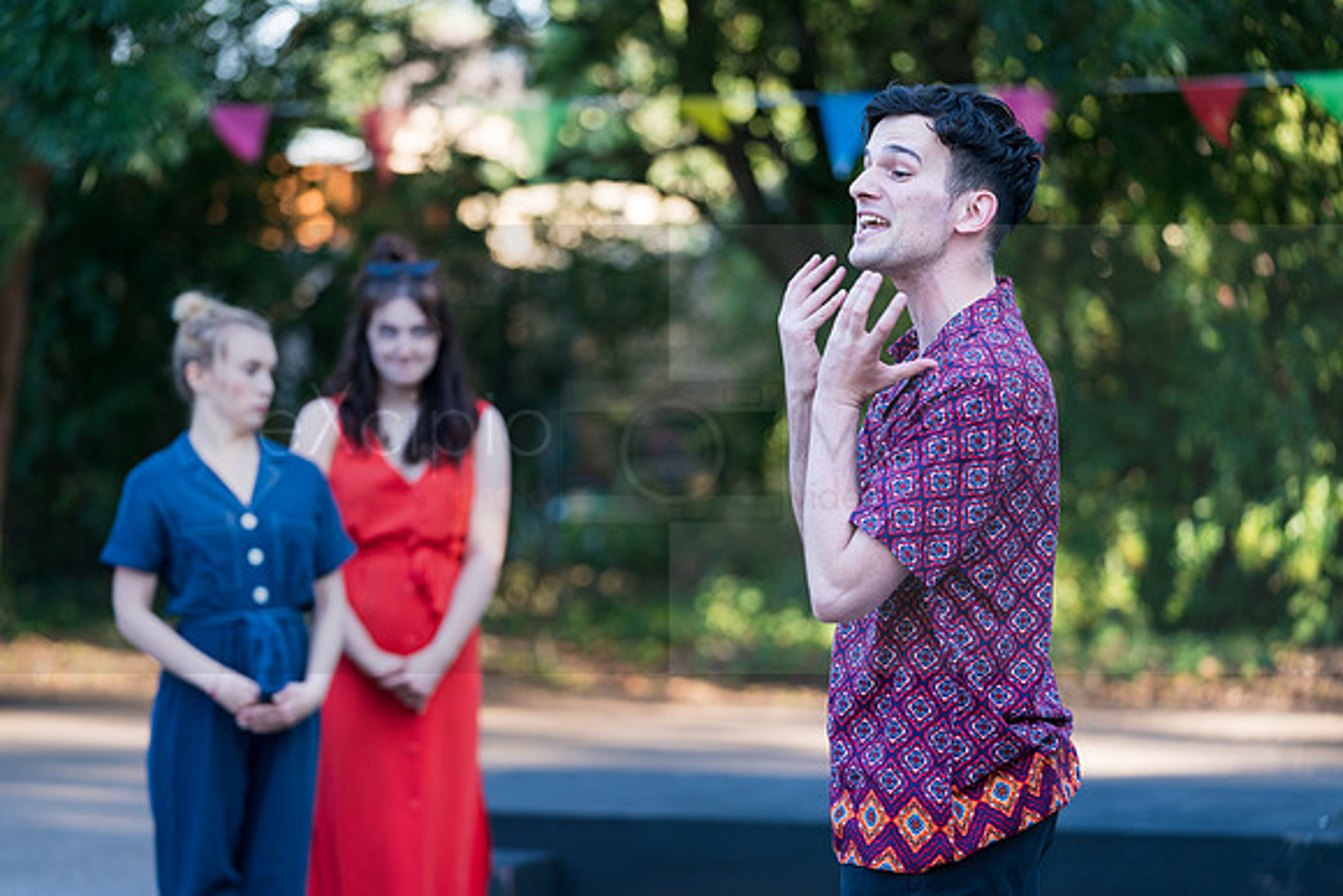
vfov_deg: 10.8
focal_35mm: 127
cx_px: 611
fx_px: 4728
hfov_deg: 16.2
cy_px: 498
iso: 125
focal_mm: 114
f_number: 2.8
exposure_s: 1/125
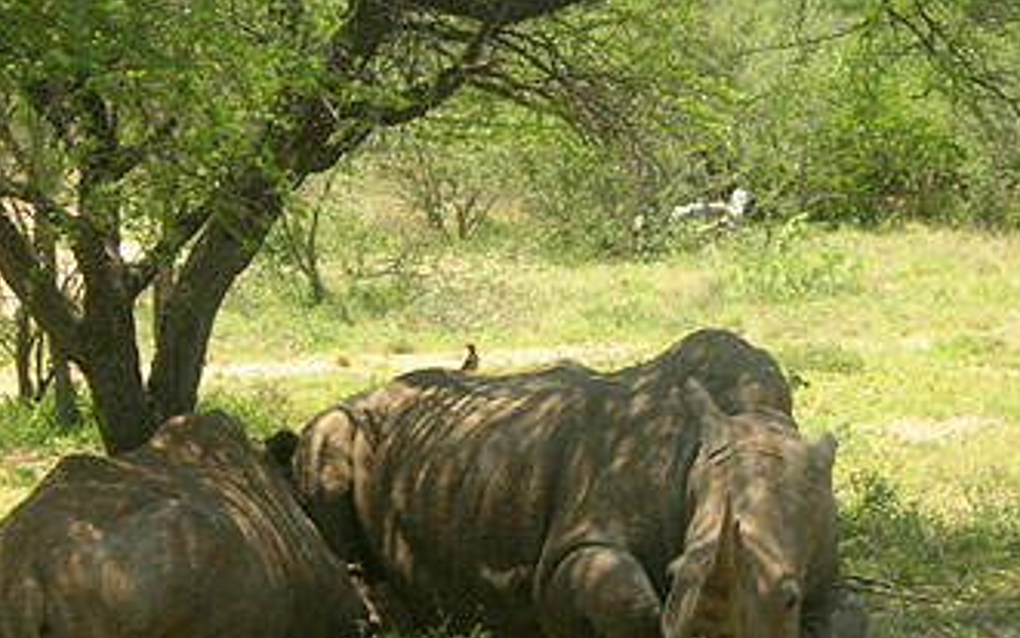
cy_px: 395
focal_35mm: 163
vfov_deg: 8.0
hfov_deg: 12.8
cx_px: 515
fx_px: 4532
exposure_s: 1/65.8
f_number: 8.2
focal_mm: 23.4
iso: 50
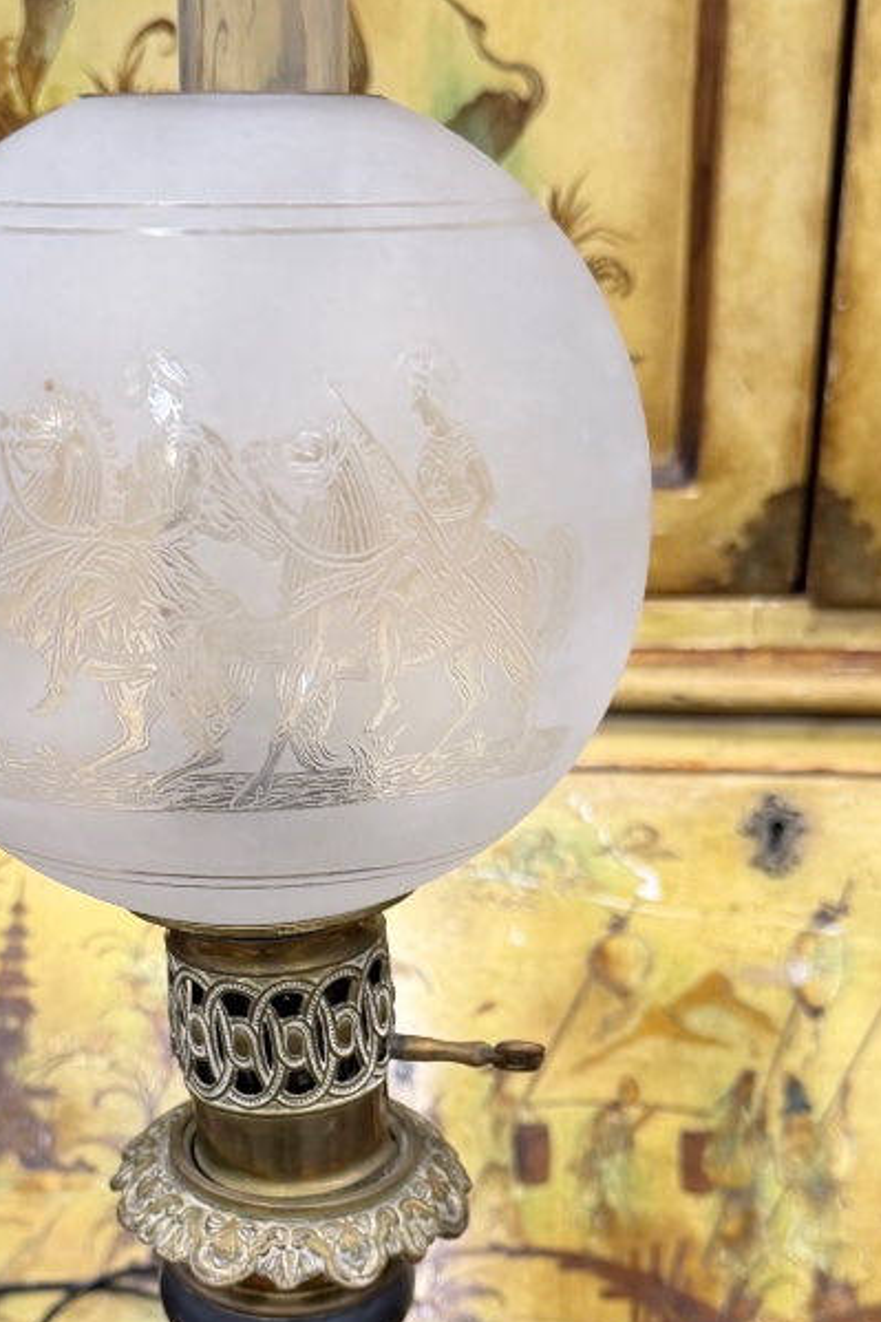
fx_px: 1836
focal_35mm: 50
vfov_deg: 38.5
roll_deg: +0.0
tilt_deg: -25.3
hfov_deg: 26.9
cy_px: 1000
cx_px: 331
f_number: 1.78
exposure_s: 1/50
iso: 160
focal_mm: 6.76
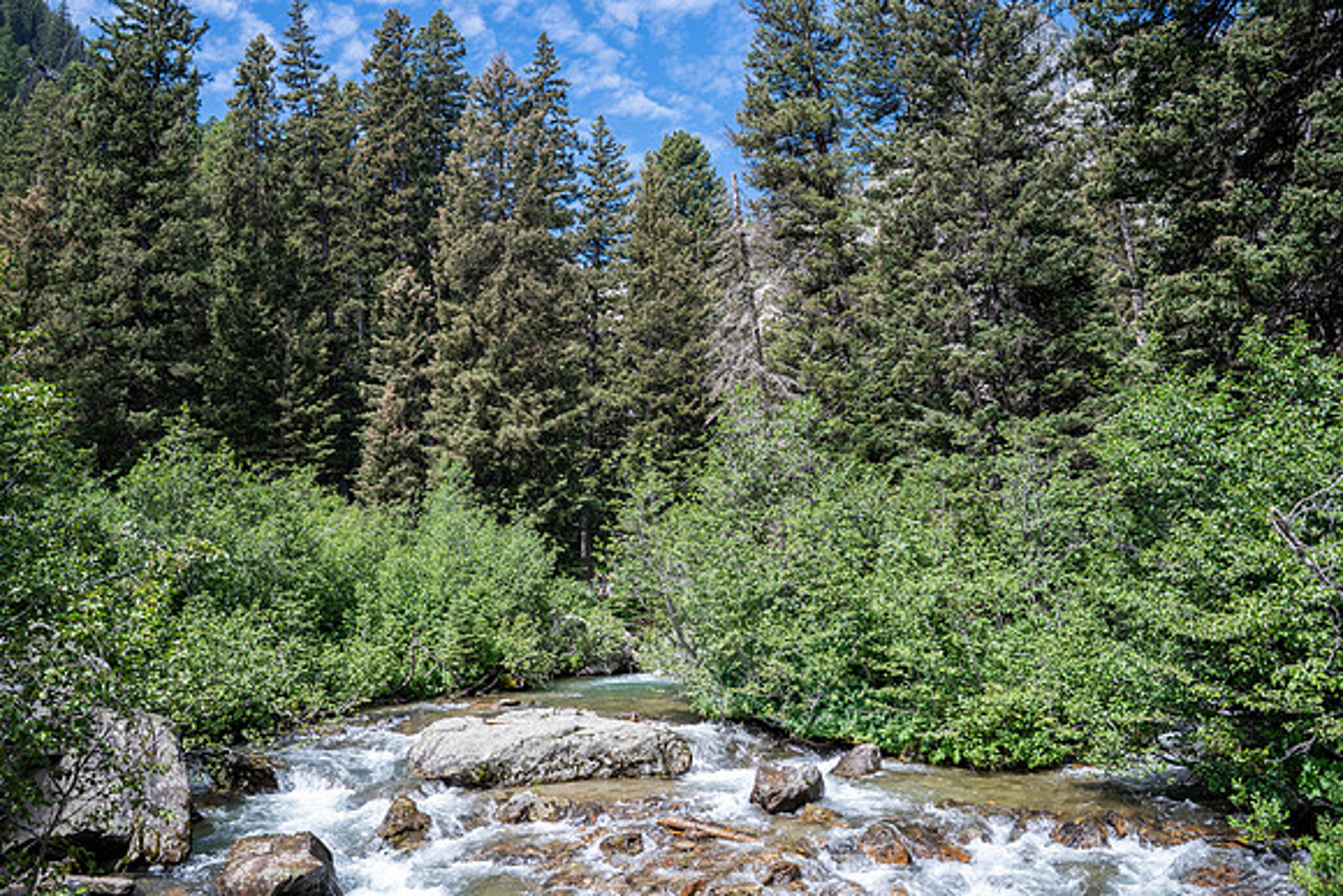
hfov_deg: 73.7
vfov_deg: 53.2
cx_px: 672
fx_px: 896
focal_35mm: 24
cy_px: 448
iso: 125
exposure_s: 1/160
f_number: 8
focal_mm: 24
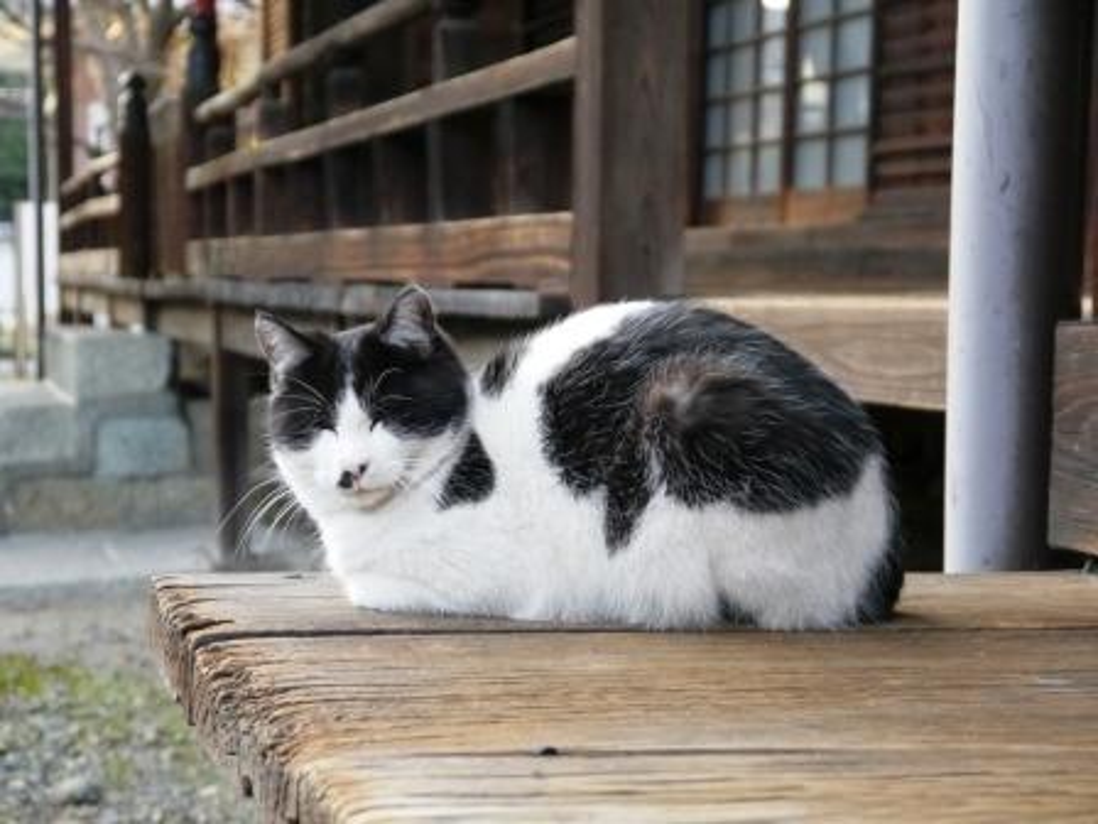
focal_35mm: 84
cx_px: 549
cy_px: 412
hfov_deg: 23.3
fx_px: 2664
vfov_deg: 17.6
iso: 1250
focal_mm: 42
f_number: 5.6
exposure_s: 1/125
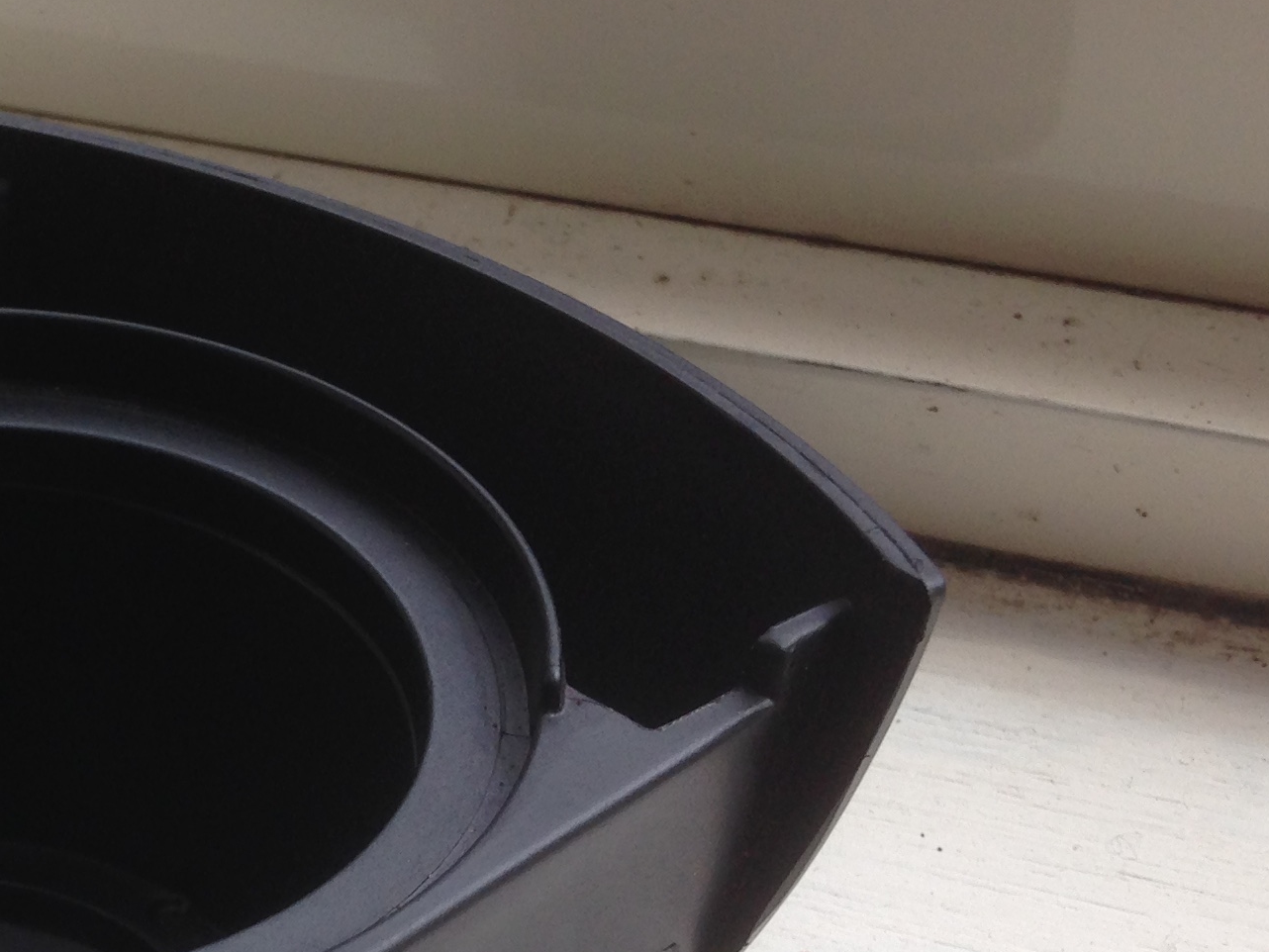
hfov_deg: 22.3
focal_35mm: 84
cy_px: 745
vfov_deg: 17.4
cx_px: -49
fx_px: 3080
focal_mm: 4.12
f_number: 2.4
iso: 50
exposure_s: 1/350
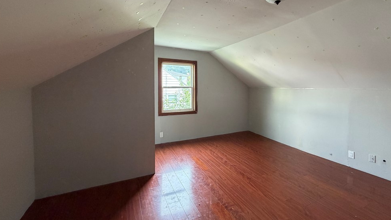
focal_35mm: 16
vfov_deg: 66.7
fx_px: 166
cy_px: 94
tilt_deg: -2.9
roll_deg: +0.1
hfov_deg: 99.3
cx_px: 202
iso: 320
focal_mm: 2.22
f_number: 2.2
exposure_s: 1/67
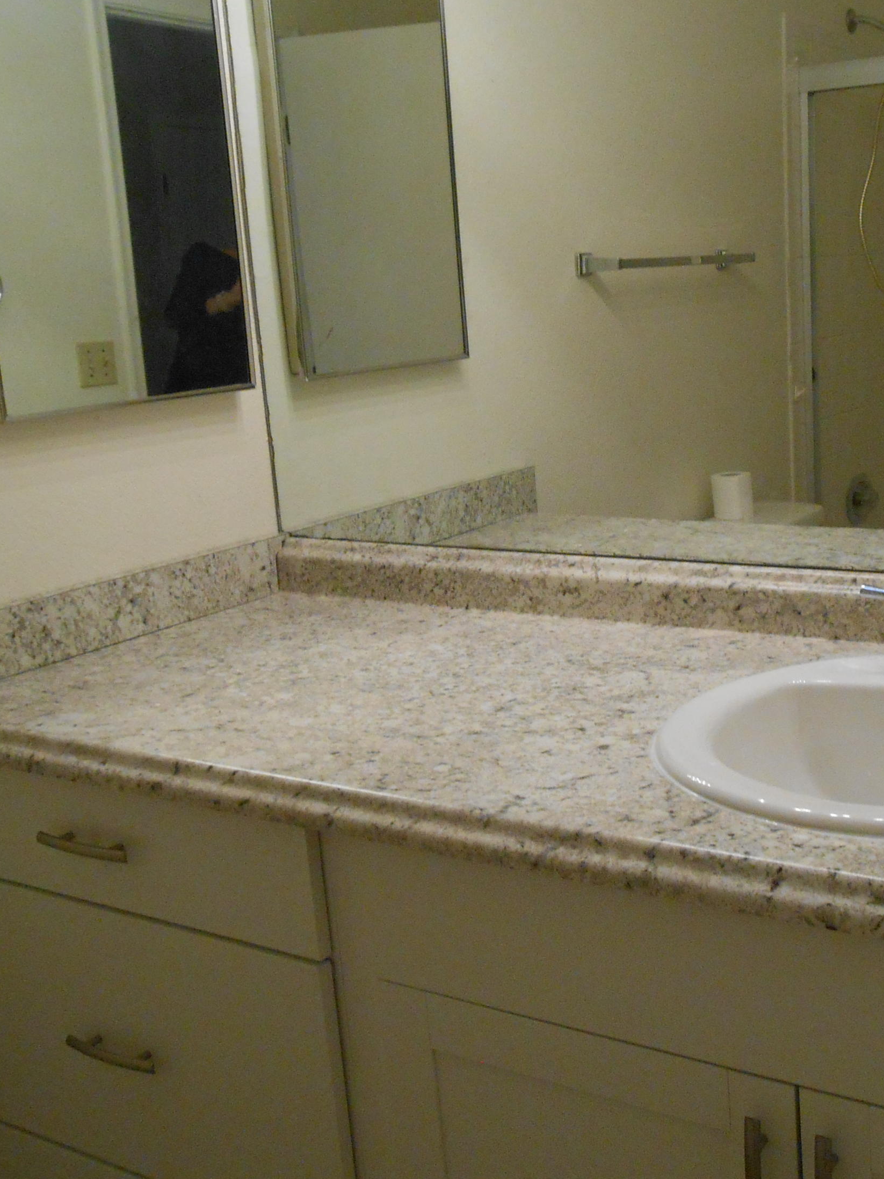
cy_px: 590
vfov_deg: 45.8
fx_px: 1396
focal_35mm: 41
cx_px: 613
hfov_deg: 34.7
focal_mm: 5.3
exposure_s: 1/125
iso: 500
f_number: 3.8
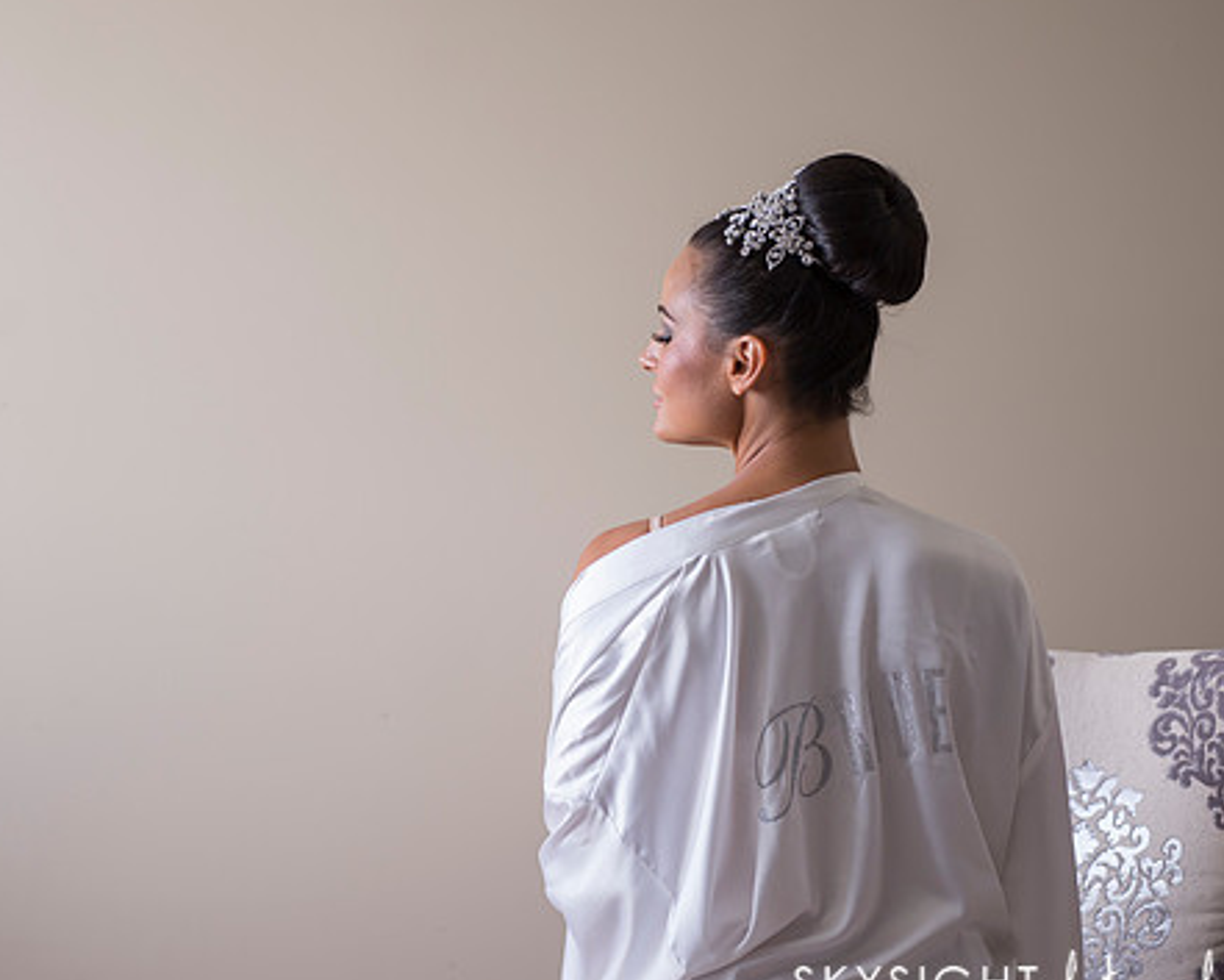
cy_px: 538
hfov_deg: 19.8
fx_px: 3515
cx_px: 573
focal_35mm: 97
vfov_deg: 15.9
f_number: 2.8
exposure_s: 1/60
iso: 320
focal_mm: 70
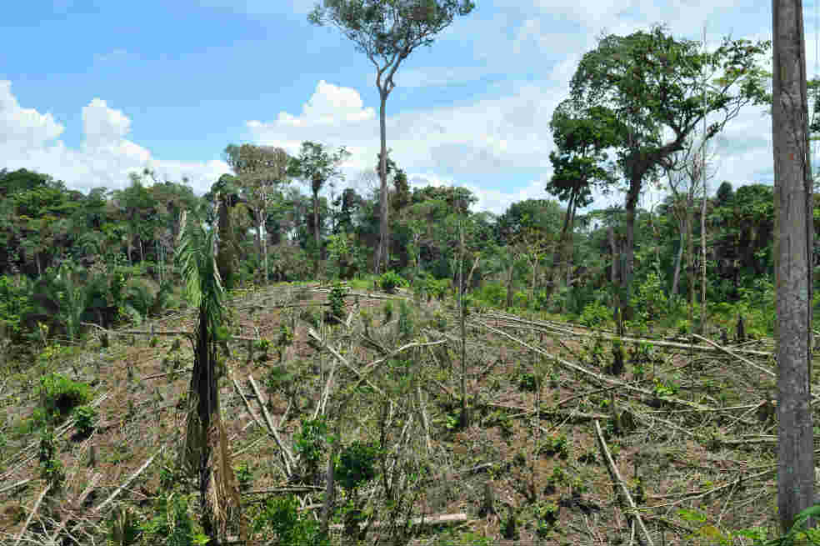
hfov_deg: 53.2
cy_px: 273
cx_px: 410
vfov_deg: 36.8
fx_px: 820
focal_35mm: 36
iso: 320
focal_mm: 24
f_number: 11
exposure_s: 1/250
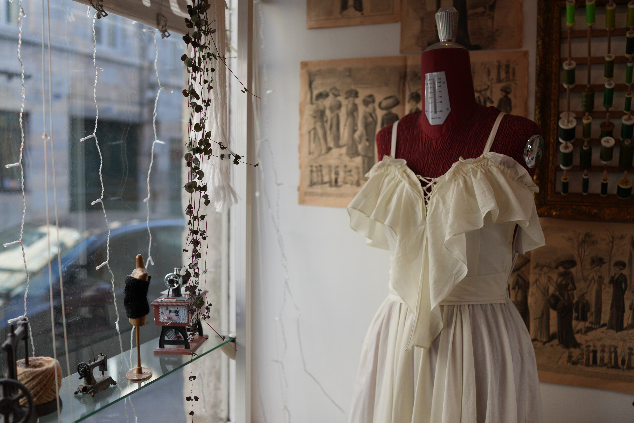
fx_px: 616
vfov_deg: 37.9
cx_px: 317
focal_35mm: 35
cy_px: 212
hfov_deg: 54.4
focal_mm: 35
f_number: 2.5
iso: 100
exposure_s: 1/250
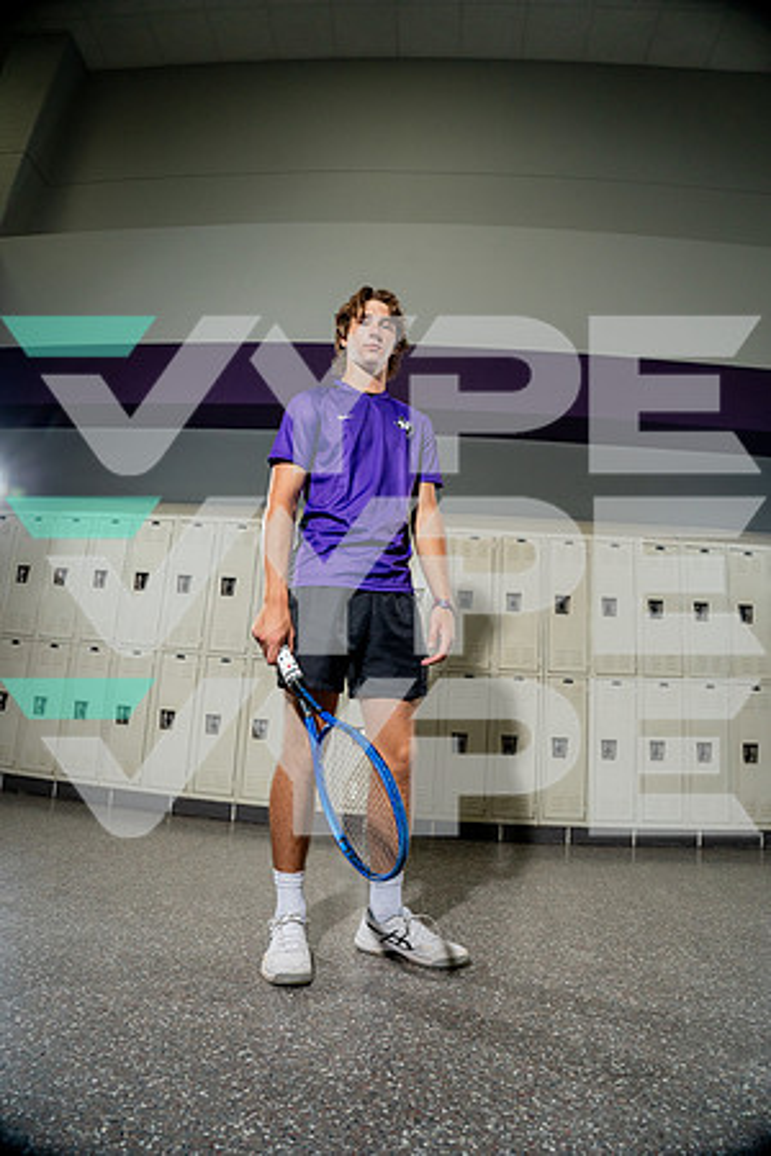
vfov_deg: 84.0
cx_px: 386
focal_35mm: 20
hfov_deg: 61.9
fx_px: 642
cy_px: 578
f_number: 5.6
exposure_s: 1/250
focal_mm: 20
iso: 1250
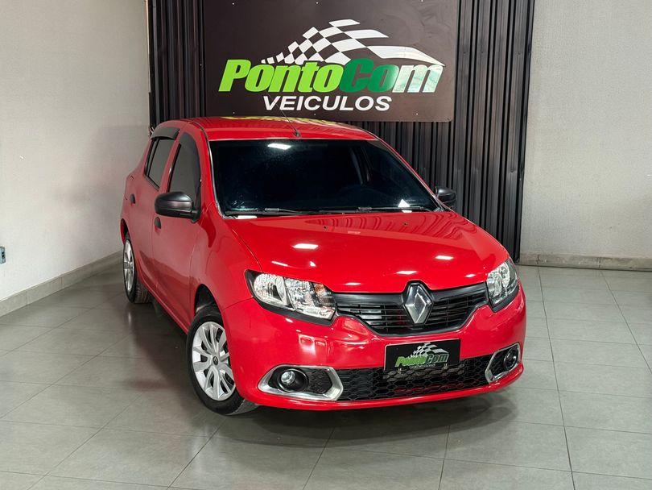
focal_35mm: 48
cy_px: 245
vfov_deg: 30.3
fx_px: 904
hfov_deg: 39.6
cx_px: 326
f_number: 1.78
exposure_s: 1/40
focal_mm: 6.76
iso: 250
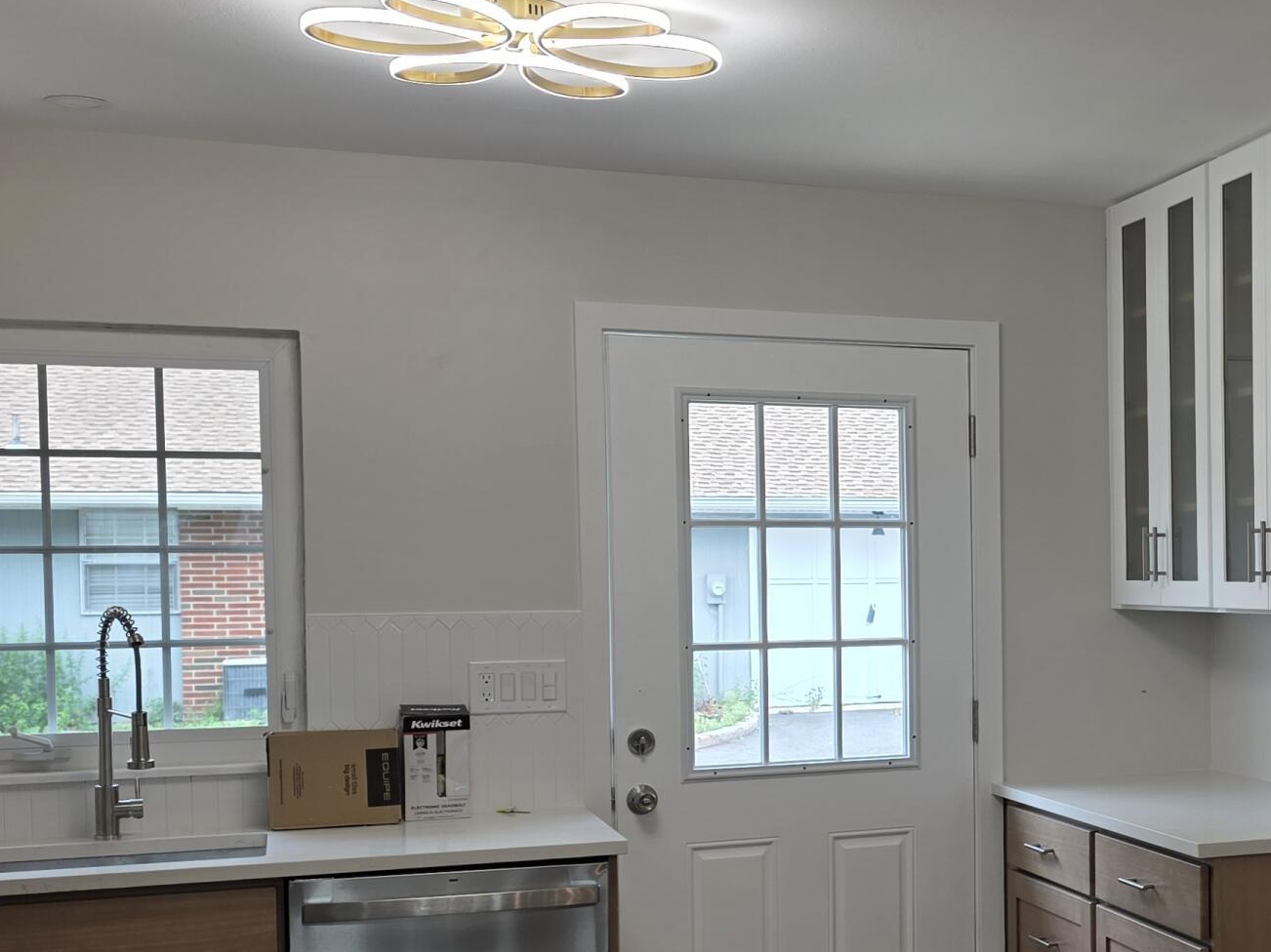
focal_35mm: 53
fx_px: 1946
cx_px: 1161
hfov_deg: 34.1
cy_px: 601
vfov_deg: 27.4
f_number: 1.7
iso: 50
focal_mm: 6.3
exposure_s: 1/120
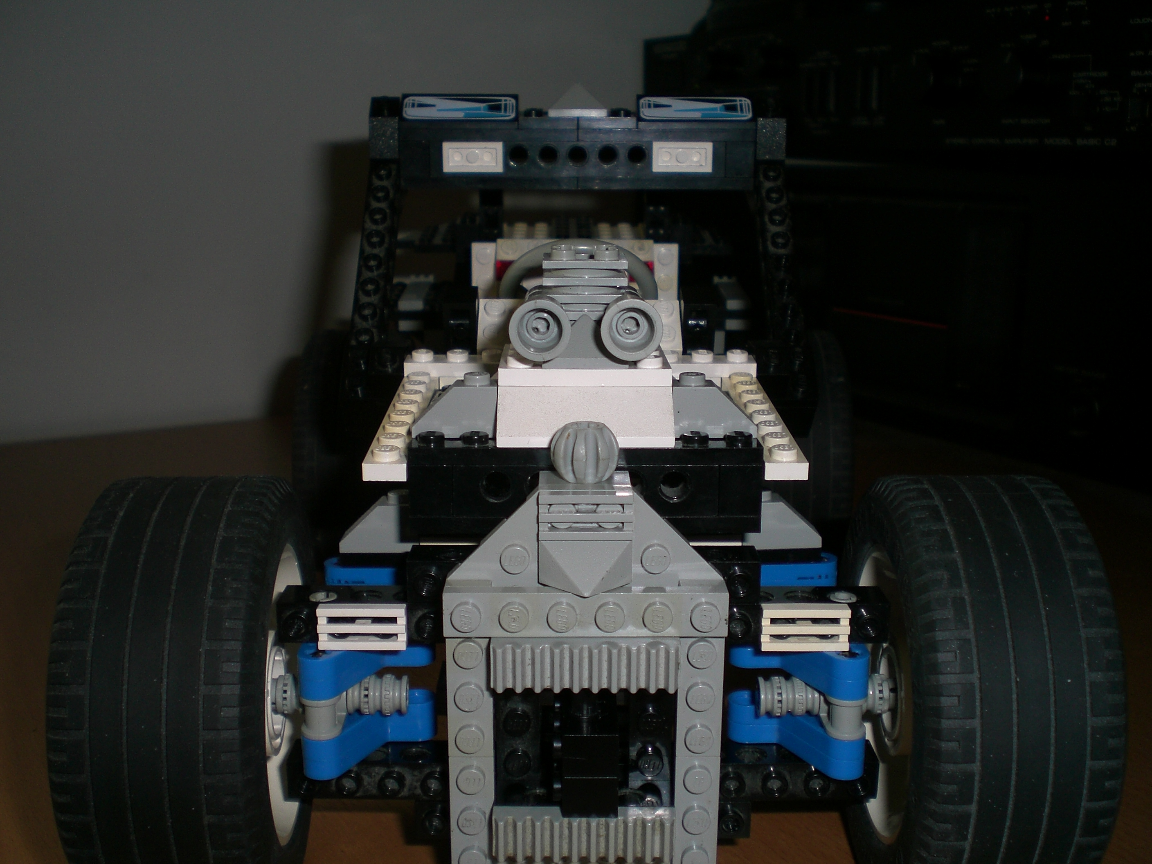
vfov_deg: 37.7
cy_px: 432
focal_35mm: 38
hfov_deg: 49.0
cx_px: 576
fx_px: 1265
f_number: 3.1
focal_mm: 6.3
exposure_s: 1/60
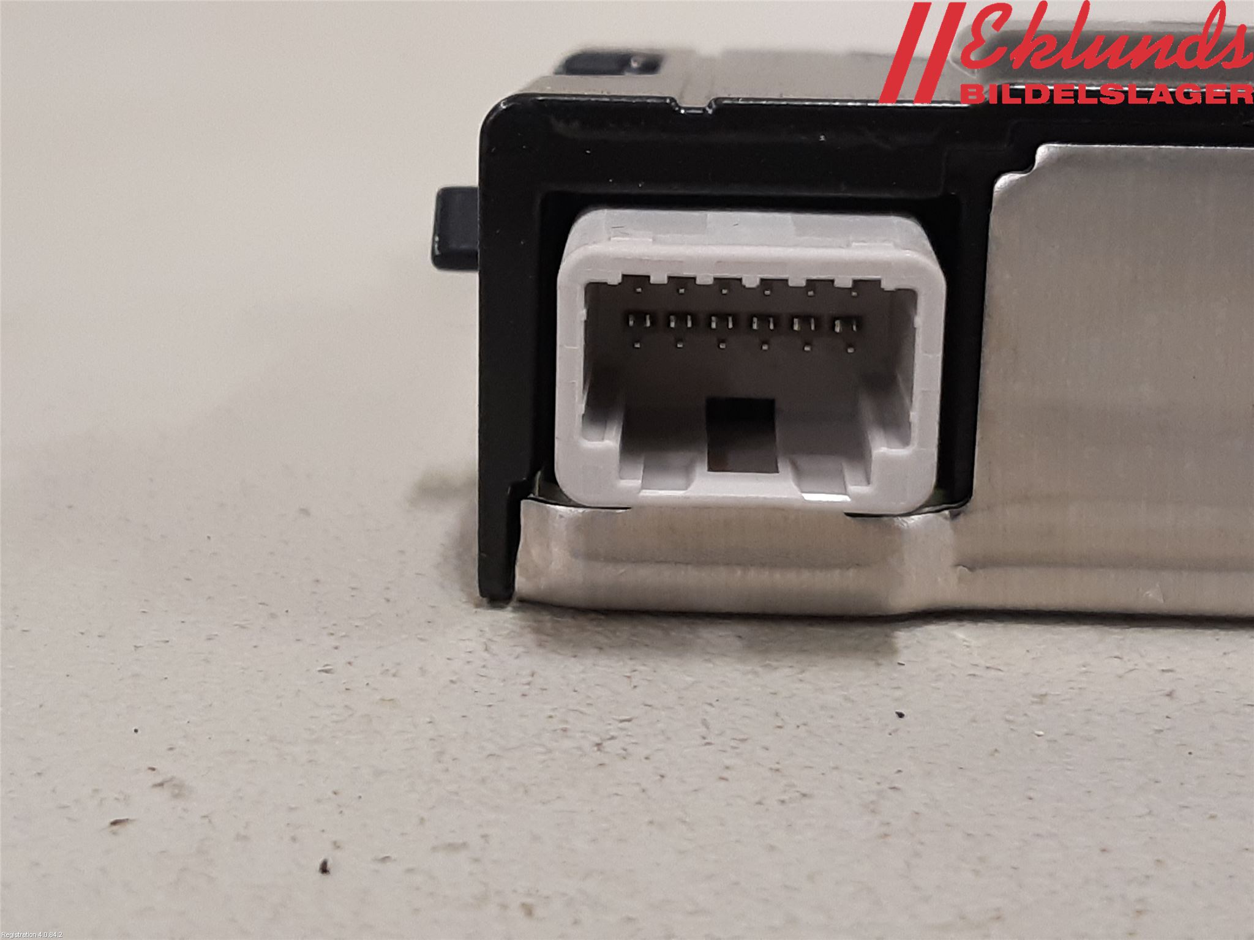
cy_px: 470
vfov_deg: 53.1
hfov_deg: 67.3
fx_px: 942
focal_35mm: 26
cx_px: 627
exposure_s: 1/50
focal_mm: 3.93
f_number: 1.7
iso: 200
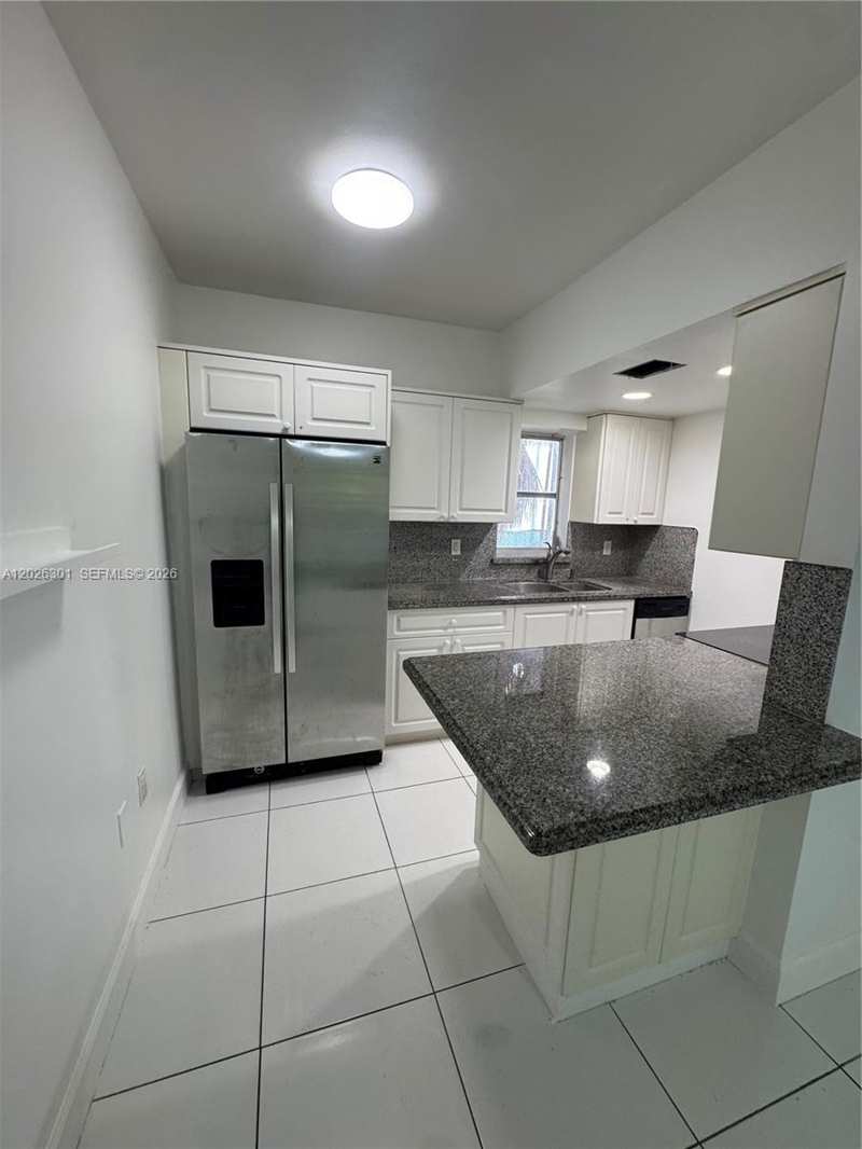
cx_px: 431
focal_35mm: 14
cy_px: 574
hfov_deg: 85.7
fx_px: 465
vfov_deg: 102.1
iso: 200
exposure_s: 1/120
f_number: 2.2
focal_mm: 2.22
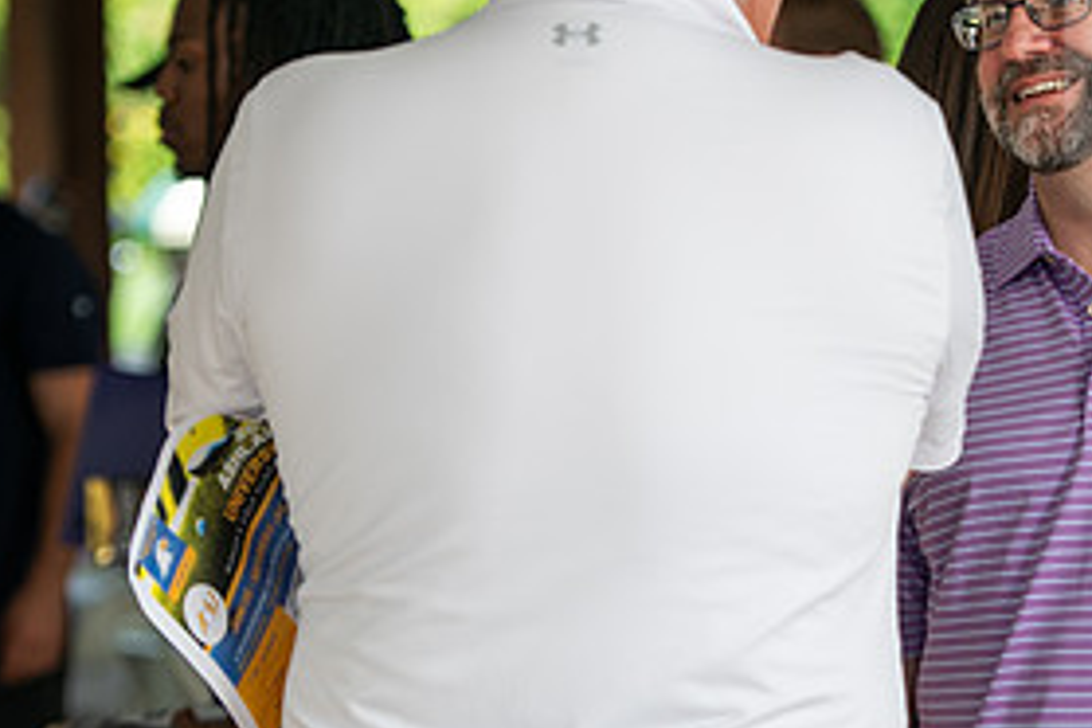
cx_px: 947
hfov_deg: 9.4
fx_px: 6612
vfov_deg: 6.3
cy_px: 307
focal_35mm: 218
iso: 64
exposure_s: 1/320
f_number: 3.2
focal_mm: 105
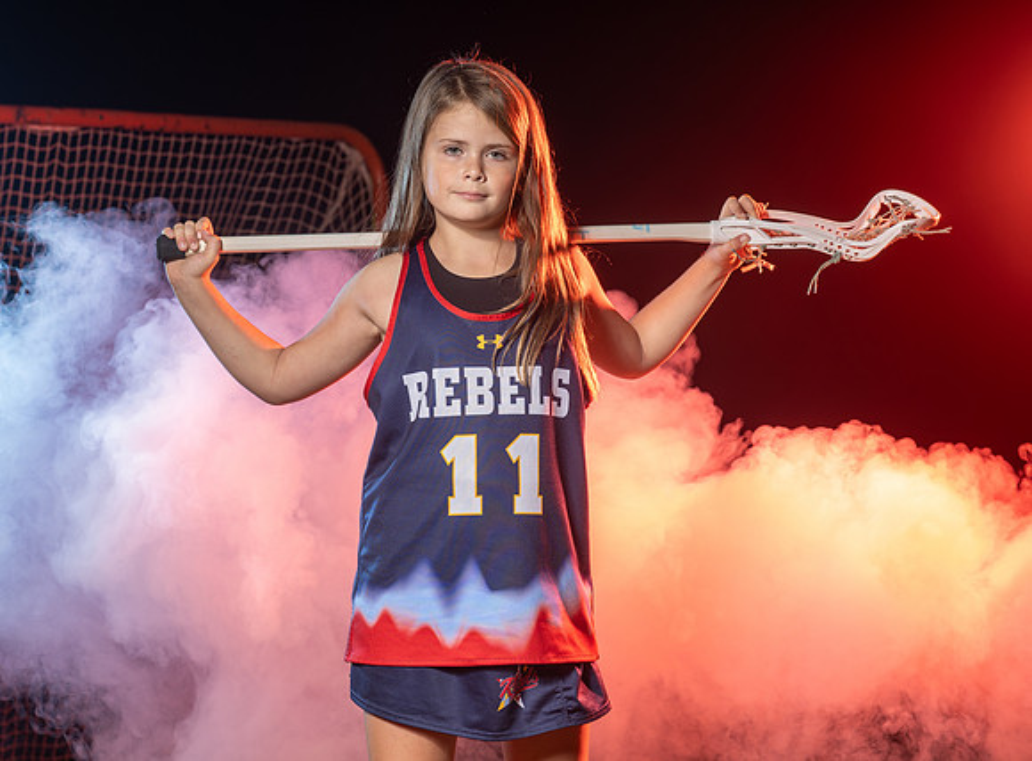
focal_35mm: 135
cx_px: 485
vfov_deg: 10.9
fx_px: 3995
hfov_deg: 14.7
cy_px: 331
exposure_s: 1/200
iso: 64
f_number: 7.1
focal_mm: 110
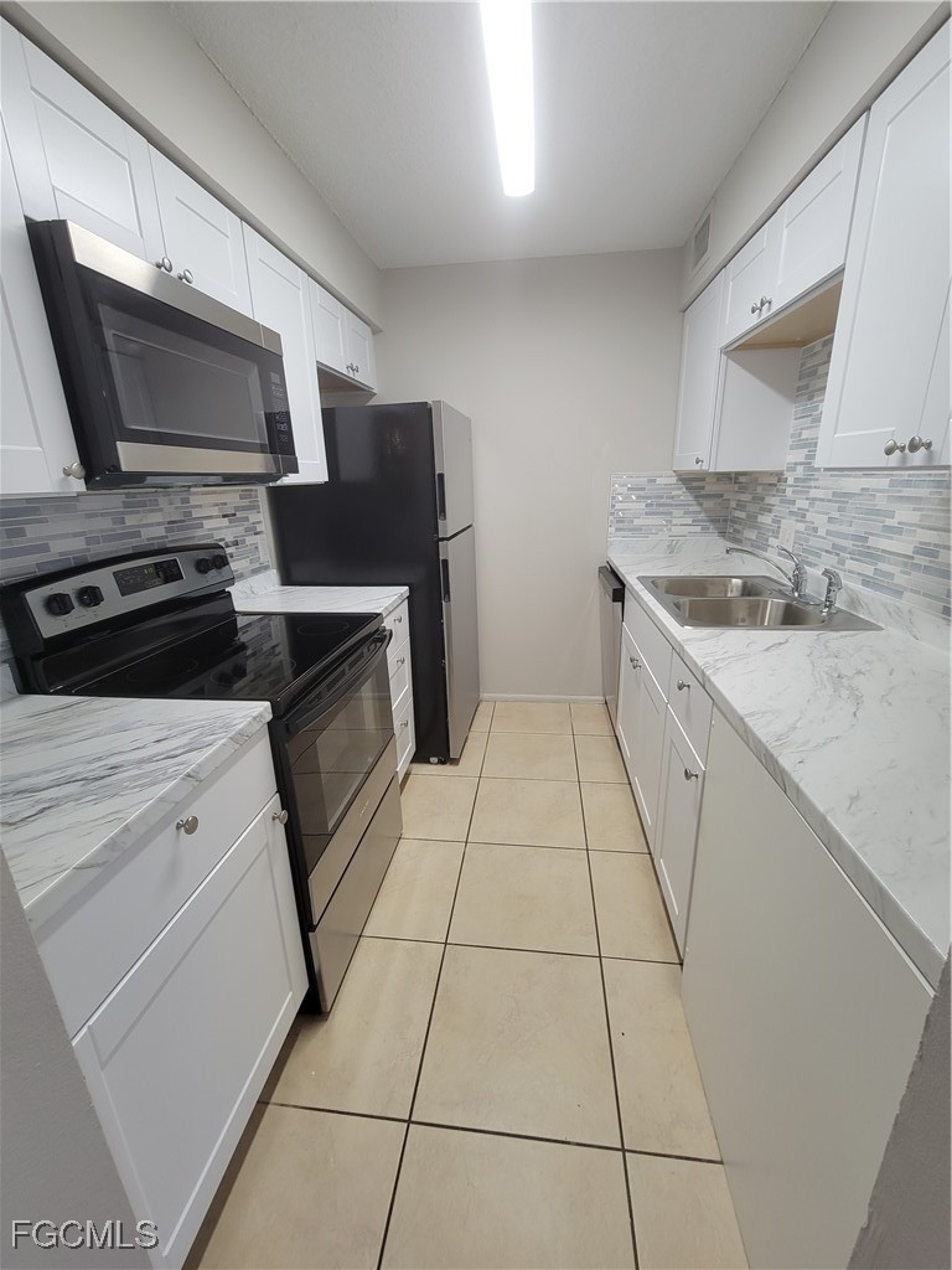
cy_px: 635
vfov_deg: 106.2
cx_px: 476
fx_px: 477
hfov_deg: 89.9
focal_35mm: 13
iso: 160
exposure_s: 1/60
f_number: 2.2
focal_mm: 2.2
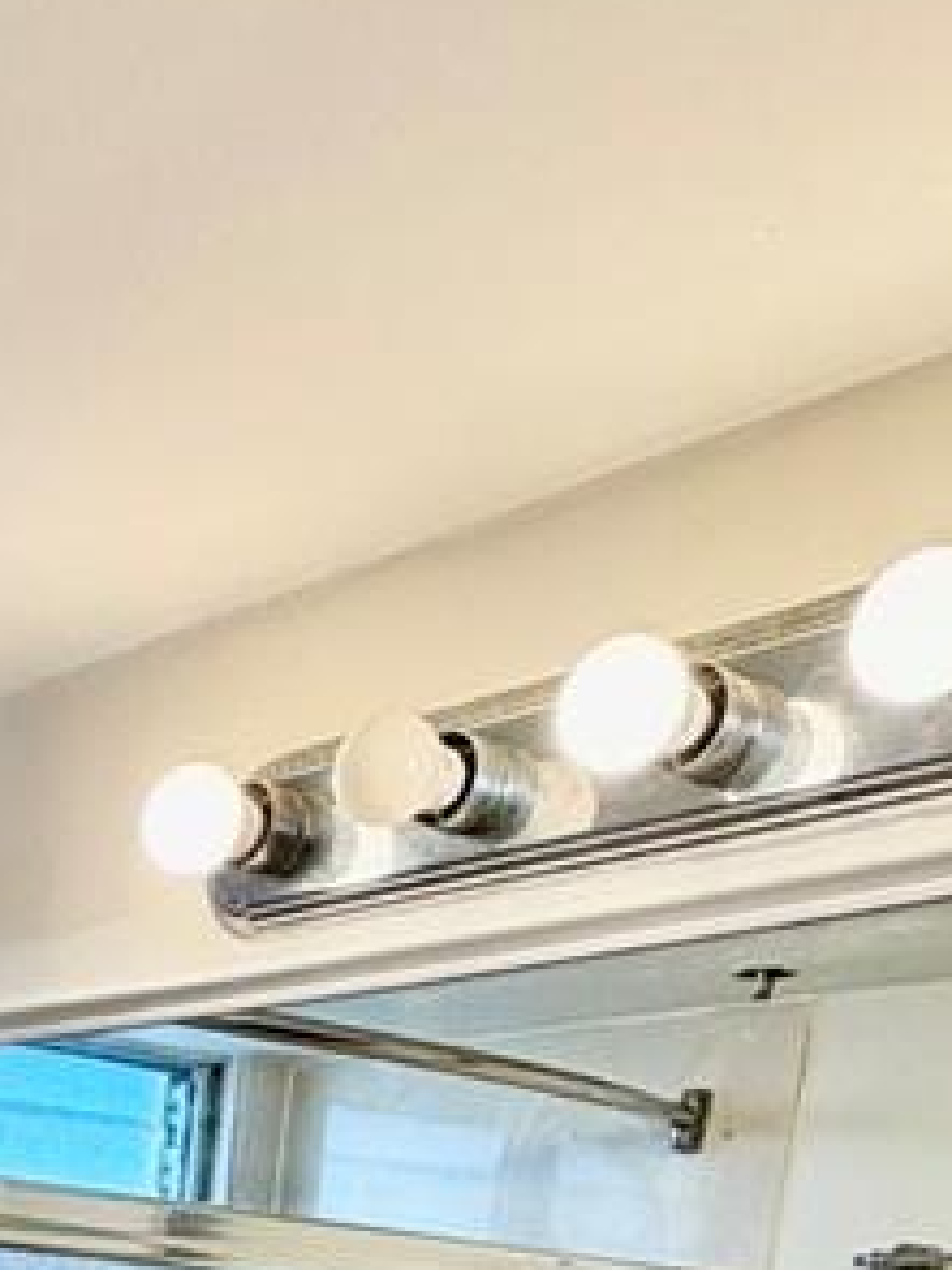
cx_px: -379
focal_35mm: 57
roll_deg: -3.5
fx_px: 2092
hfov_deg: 22.2
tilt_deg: -15.4
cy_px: 1972
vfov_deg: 24.8
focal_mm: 2.22
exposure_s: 1/121
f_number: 2.2
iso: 50
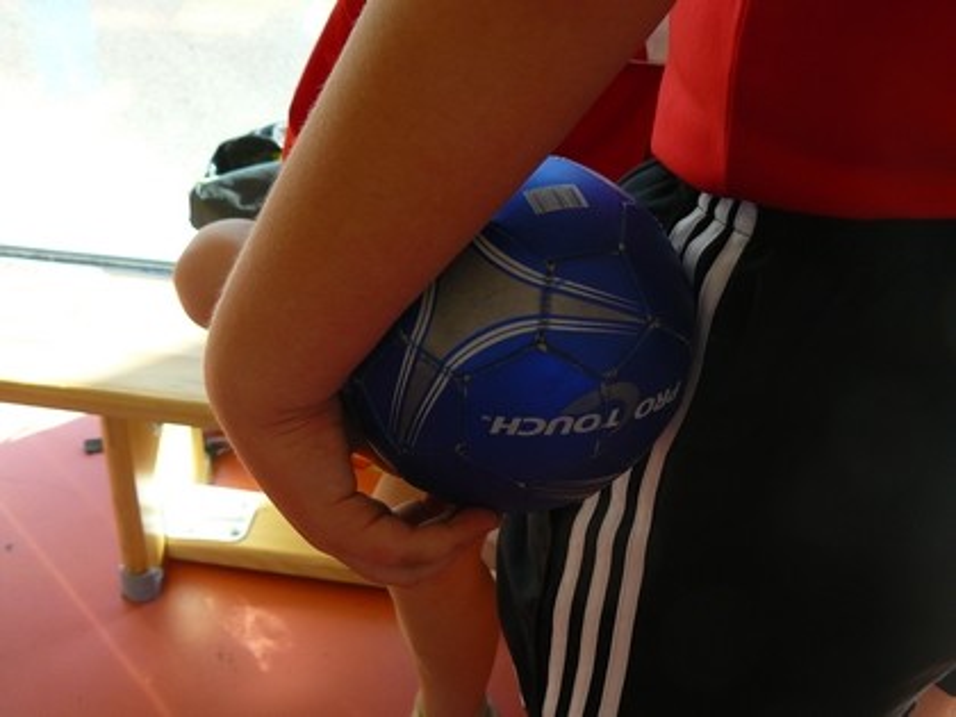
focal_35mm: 50
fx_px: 1381
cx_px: 478
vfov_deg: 29.1
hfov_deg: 38.2
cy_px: 358
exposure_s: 1/100
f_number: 2.8
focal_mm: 8.3
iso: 100
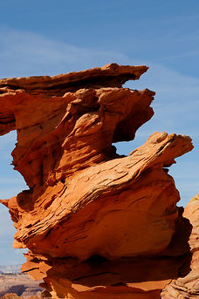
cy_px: 284
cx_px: 64
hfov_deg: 8.9
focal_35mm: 153
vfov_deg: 13.3
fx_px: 1271
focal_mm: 50
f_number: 11
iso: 200
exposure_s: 1/640
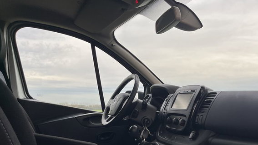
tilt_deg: -4.8
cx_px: 166
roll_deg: -1.1
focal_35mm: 38
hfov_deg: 52.1
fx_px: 260
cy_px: 127
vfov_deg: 30.0
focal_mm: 5.1
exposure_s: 1/122
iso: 32
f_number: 1.6
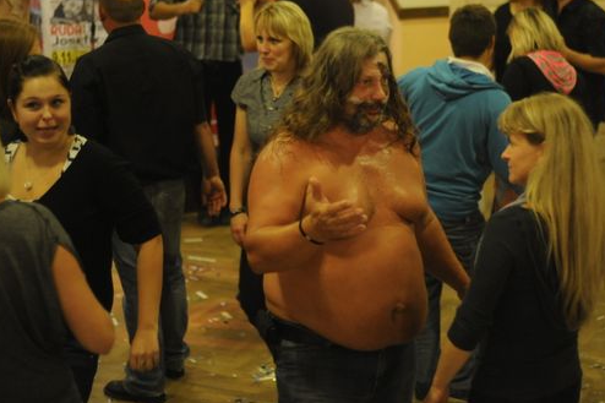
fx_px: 1361
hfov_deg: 25.0
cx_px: 377
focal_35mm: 81
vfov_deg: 16.8
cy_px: 107
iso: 2200
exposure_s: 1/100
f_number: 1.8
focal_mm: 50
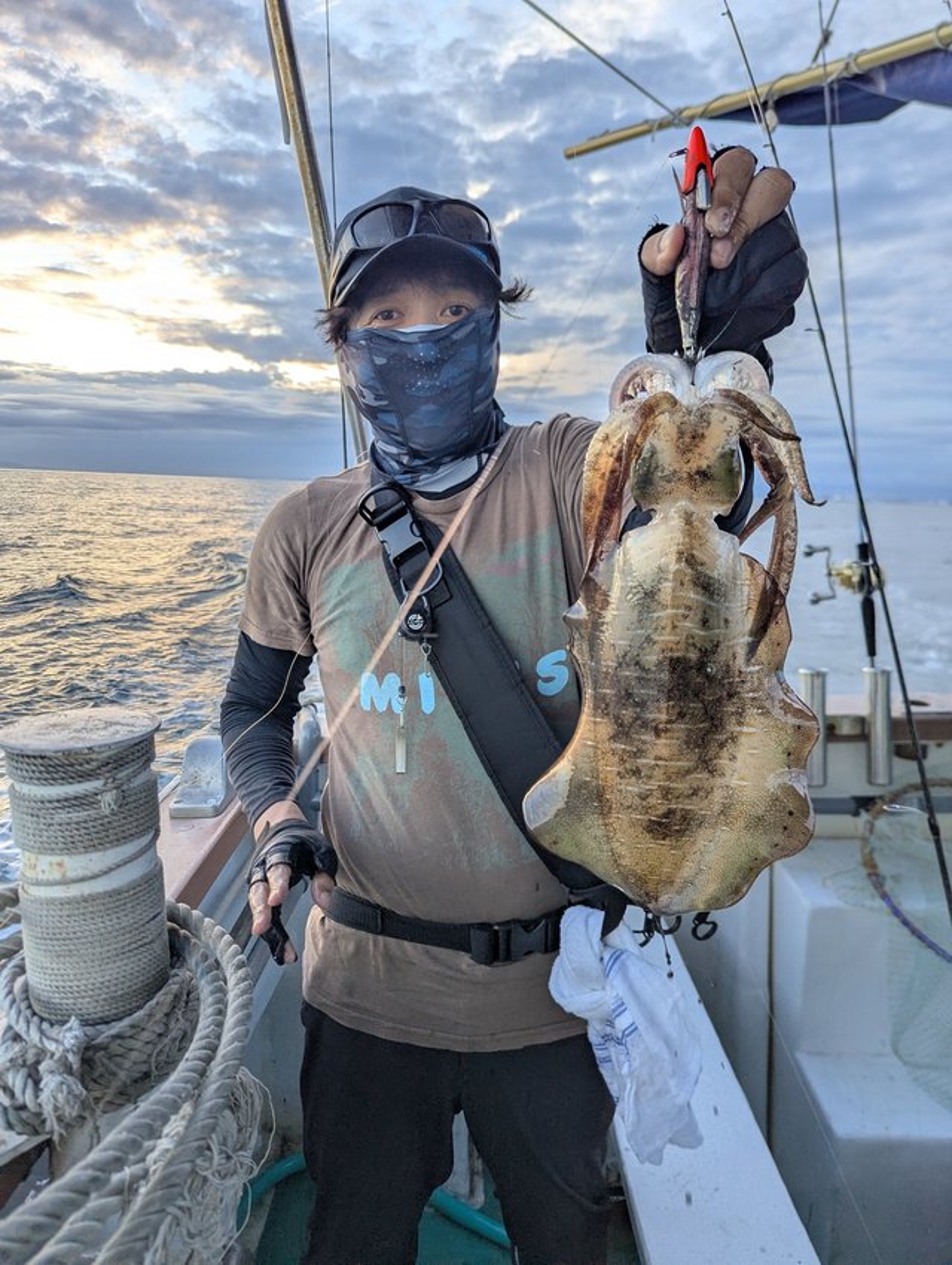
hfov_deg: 56.9
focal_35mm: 24
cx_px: 476
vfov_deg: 71.5
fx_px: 878
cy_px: 632
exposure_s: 1/192
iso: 45
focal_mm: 6.81
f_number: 1.85
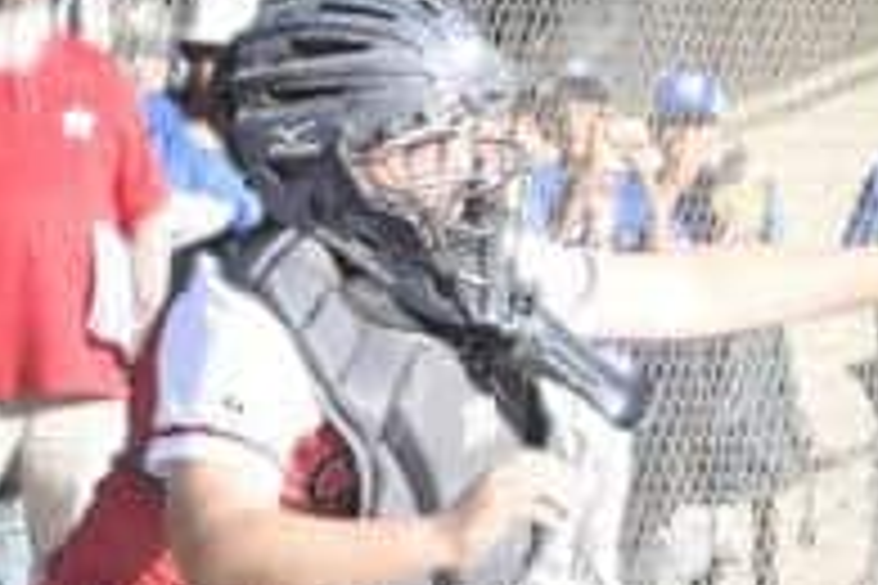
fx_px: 14388
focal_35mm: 590
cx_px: 1072
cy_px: 400
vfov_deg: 2.3
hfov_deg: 3.5
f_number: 6.3
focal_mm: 100
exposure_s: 1/640
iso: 500
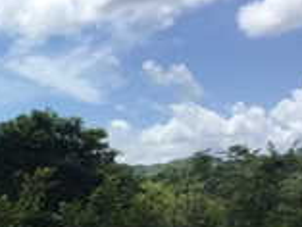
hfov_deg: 24.0
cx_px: -58
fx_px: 646
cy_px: 221
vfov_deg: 19.4
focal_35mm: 74
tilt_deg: -3.8
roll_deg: +1.1
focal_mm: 4.15
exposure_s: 1/2083
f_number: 2.2
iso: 32
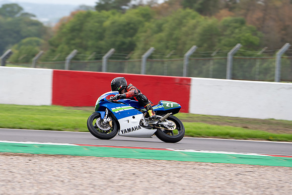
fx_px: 2711
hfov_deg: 6.2
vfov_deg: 4.1
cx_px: 124
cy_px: 63
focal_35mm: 334
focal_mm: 246
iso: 160
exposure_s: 1/400
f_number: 4.5
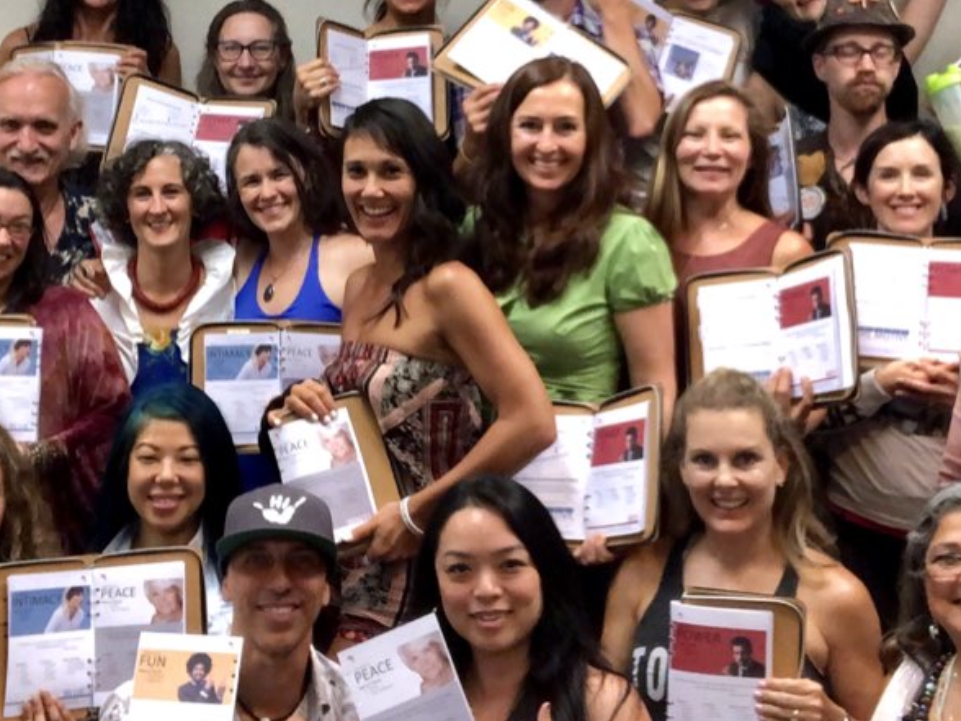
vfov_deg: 29.6
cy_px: 289
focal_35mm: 49
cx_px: 503
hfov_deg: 38.9
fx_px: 1360
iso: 250
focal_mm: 2.87
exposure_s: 1/40
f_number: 2.2
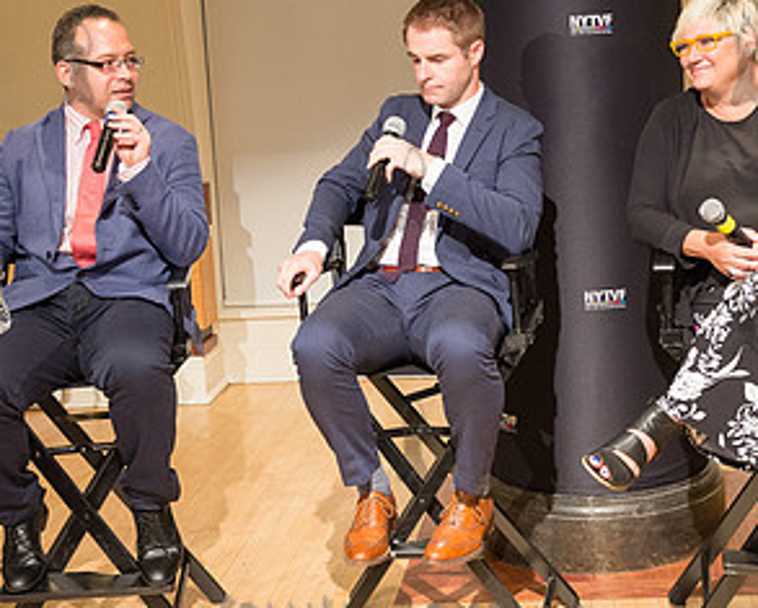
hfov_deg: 29.1
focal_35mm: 65
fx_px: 1460
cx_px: 411
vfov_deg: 23.4
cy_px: 185
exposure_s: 1/160
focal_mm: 35
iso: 2500
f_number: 4
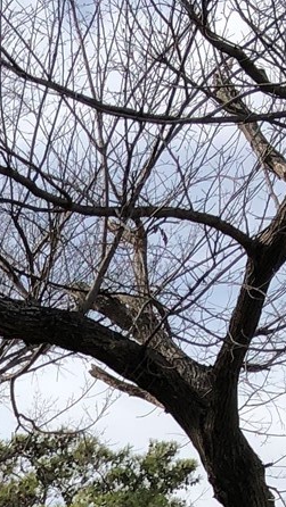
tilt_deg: -1.9
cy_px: 982
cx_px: -412
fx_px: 1887
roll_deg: -3.0
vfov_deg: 13.4
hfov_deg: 8.0
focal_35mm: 140
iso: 20
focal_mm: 3.99
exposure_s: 1/1279
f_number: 1.8
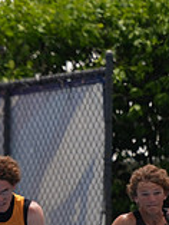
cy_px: 223
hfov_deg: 0.7
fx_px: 13885
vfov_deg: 0.9
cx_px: -236
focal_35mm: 2136
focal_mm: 600
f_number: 6.3
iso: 500
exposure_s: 1/4000
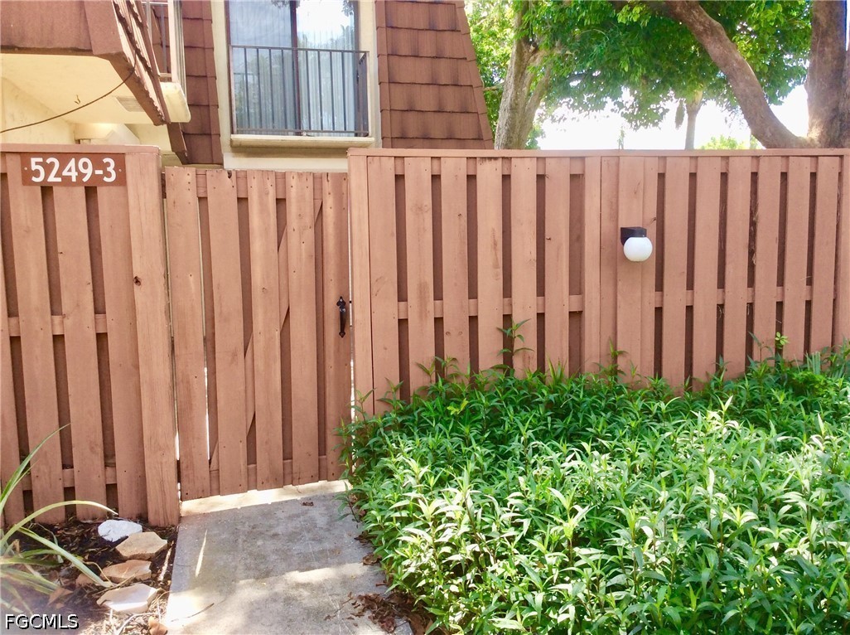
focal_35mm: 32
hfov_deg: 56.9
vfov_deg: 44.0
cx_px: 425
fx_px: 784
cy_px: 318
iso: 32
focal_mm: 3.3
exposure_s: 1/148
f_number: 2.4
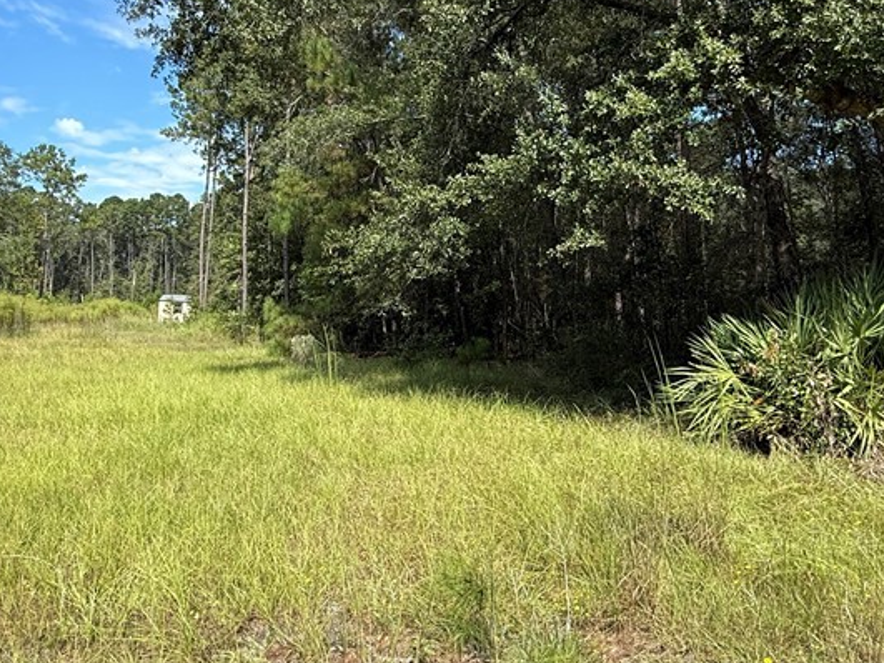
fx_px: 689
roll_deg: -0.5
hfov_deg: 65.3
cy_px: 245
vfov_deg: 50.8
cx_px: 438
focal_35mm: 27
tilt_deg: +5.0
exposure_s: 1/841
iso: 64
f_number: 2.2
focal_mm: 2.22
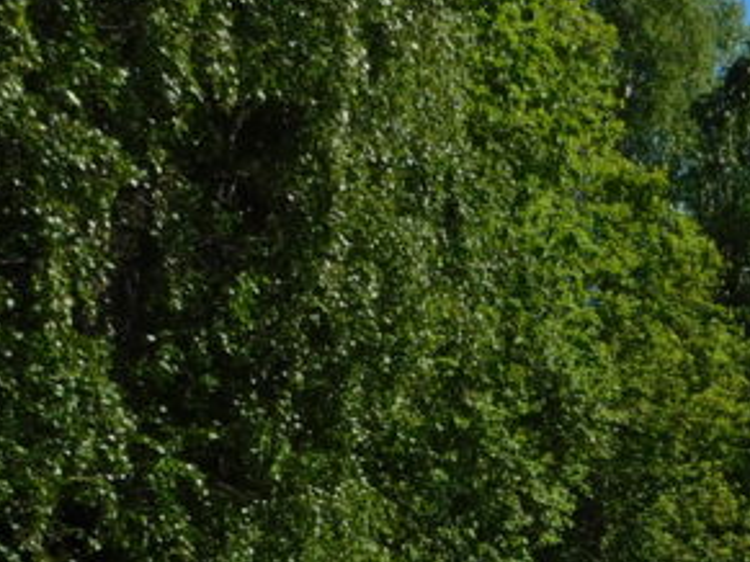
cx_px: 1095
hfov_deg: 21.8
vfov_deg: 18.3
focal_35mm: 76
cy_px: 686
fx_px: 1646
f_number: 6
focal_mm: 4
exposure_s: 1/500
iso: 125
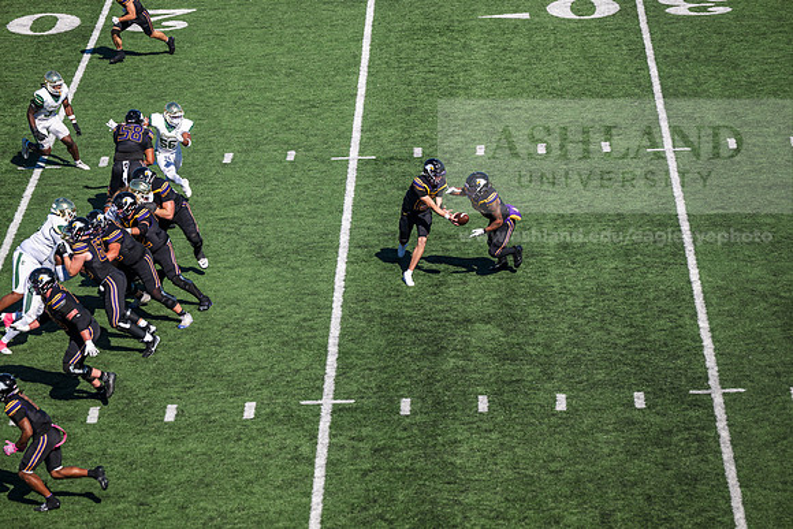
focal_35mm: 195
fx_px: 4296
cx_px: 396
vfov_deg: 7.0
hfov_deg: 10.5
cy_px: 264
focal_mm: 195
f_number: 3.5
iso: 100
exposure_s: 1/1250
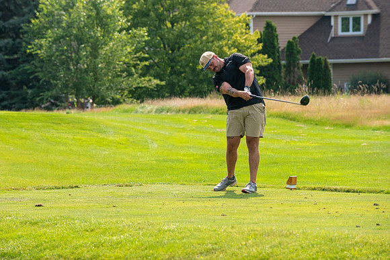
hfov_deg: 9.0
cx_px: 174
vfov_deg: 6.0
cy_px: 130
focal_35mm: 230
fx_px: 2491
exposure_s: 1/2500
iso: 250
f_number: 5
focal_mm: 200
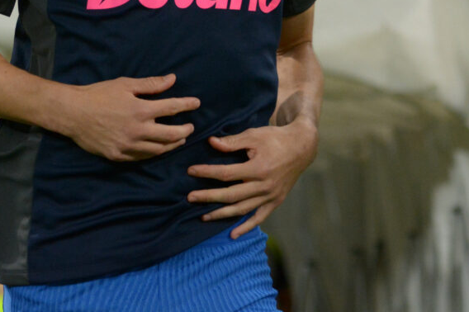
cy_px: -69
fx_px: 3372
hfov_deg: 7.9
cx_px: 139
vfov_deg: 5.3
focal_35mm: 259
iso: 1600
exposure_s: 1/1000
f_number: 2.8
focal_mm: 70
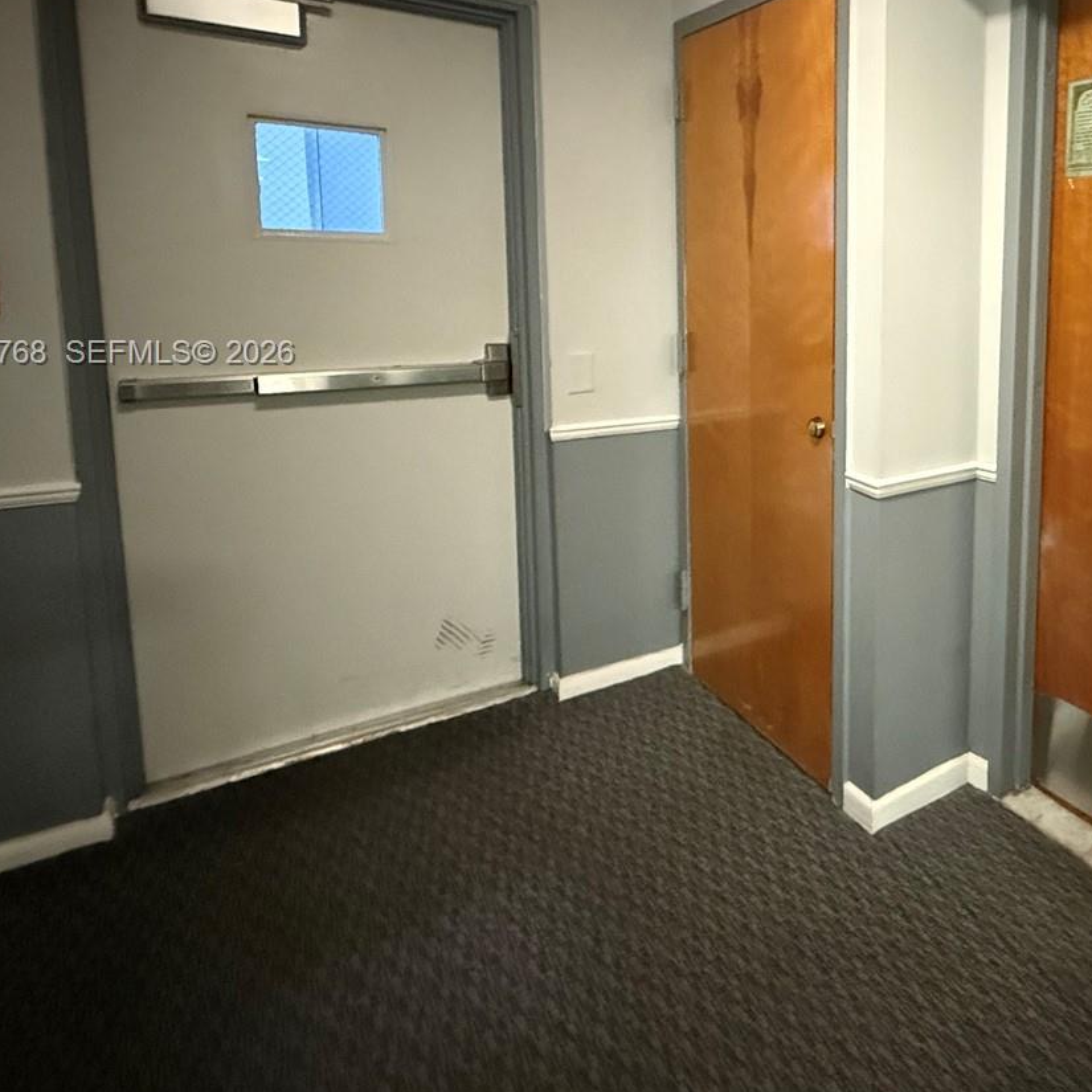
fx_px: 857
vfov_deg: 63.2
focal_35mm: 24
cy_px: 355
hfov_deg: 57.7
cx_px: 941
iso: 1250
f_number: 2.2
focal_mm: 2.22
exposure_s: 1/40
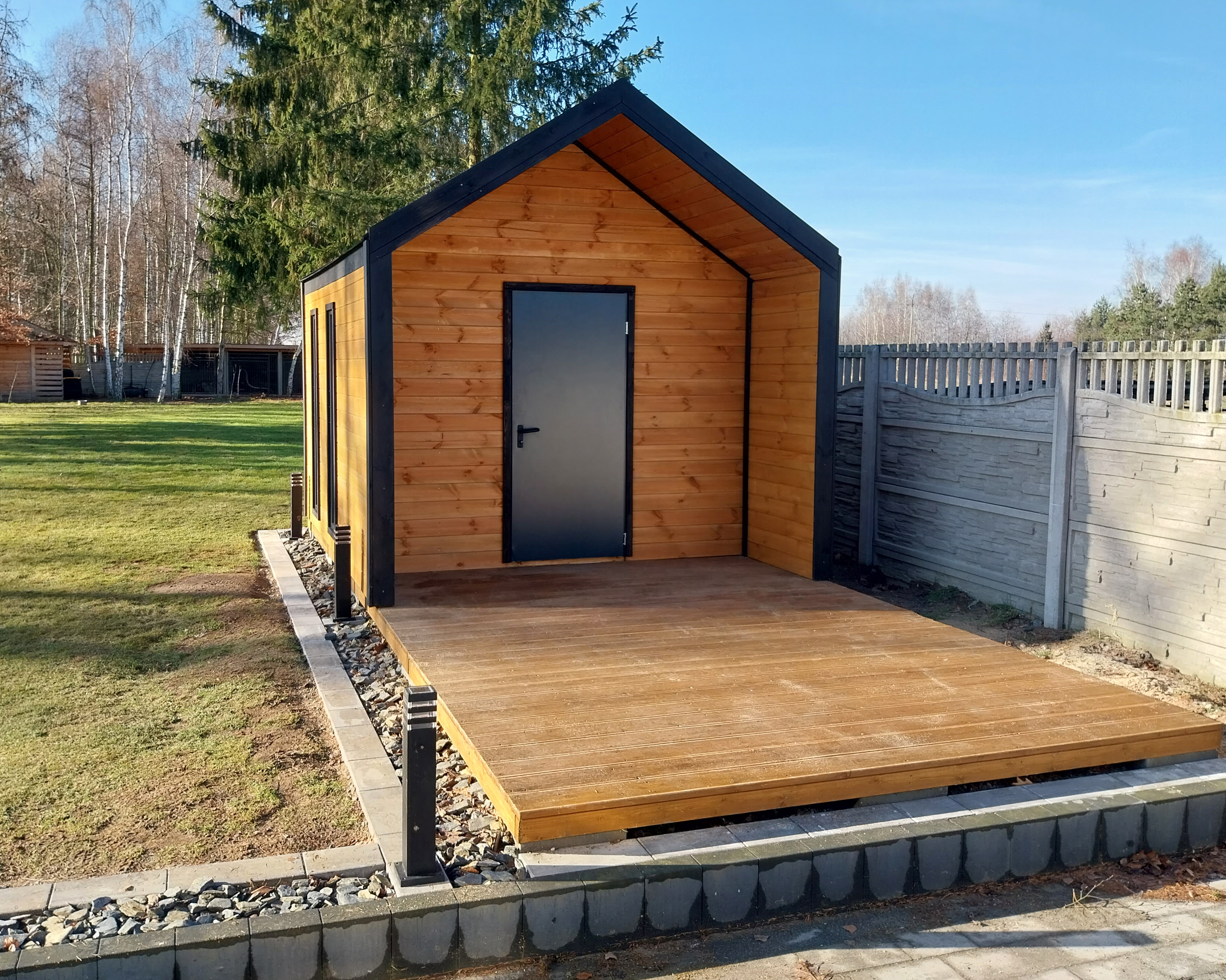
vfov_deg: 47.0
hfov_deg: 57.1
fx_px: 1125
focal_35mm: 31
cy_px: 440
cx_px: 574
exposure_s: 1/293
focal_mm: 4
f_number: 1.8
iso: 25
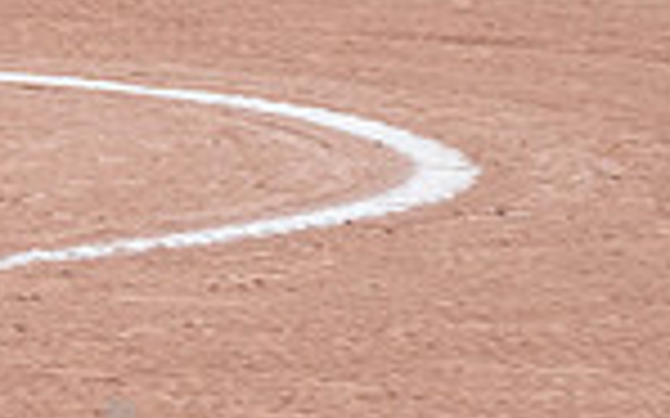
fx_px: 8378
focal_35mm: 459
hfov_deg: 4.5
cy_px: -70
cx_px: -396
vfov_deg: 2.9
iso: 640
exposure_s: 1/1600
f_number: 5.6
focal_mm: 116
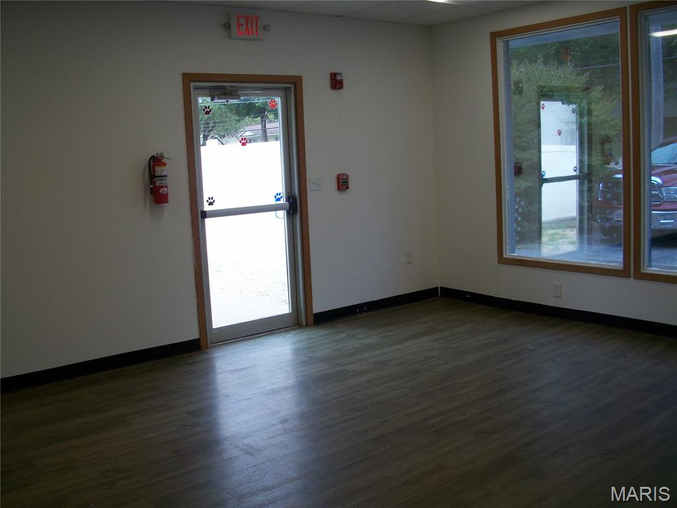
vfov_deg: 40.7
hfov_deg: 52.6
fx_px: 685
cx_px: 338
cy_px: 254
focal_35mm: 35
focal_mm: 6.3
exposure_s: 1/100
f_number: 3.1
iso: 80
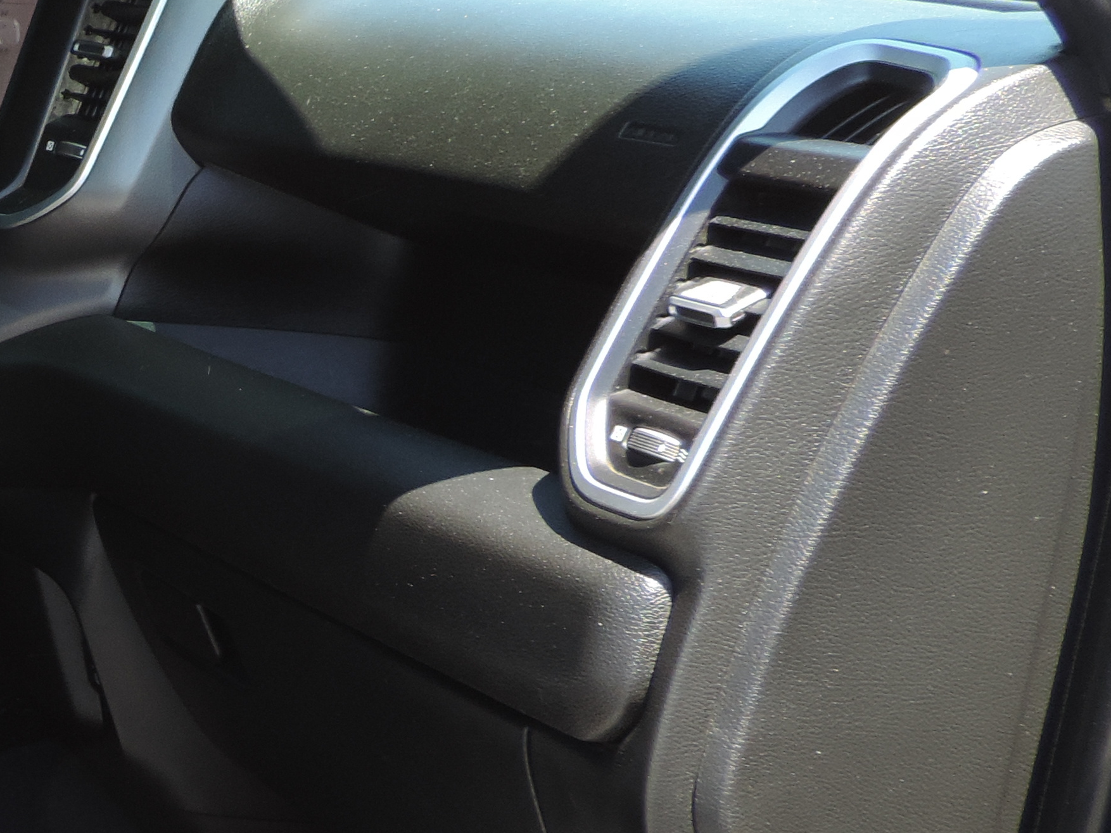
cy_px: 695
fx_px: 2150
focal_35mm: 67
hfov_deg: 25.7
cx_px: -256
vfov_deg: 21.6
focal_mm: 4.3
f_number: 3
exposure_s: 1/100
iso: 80
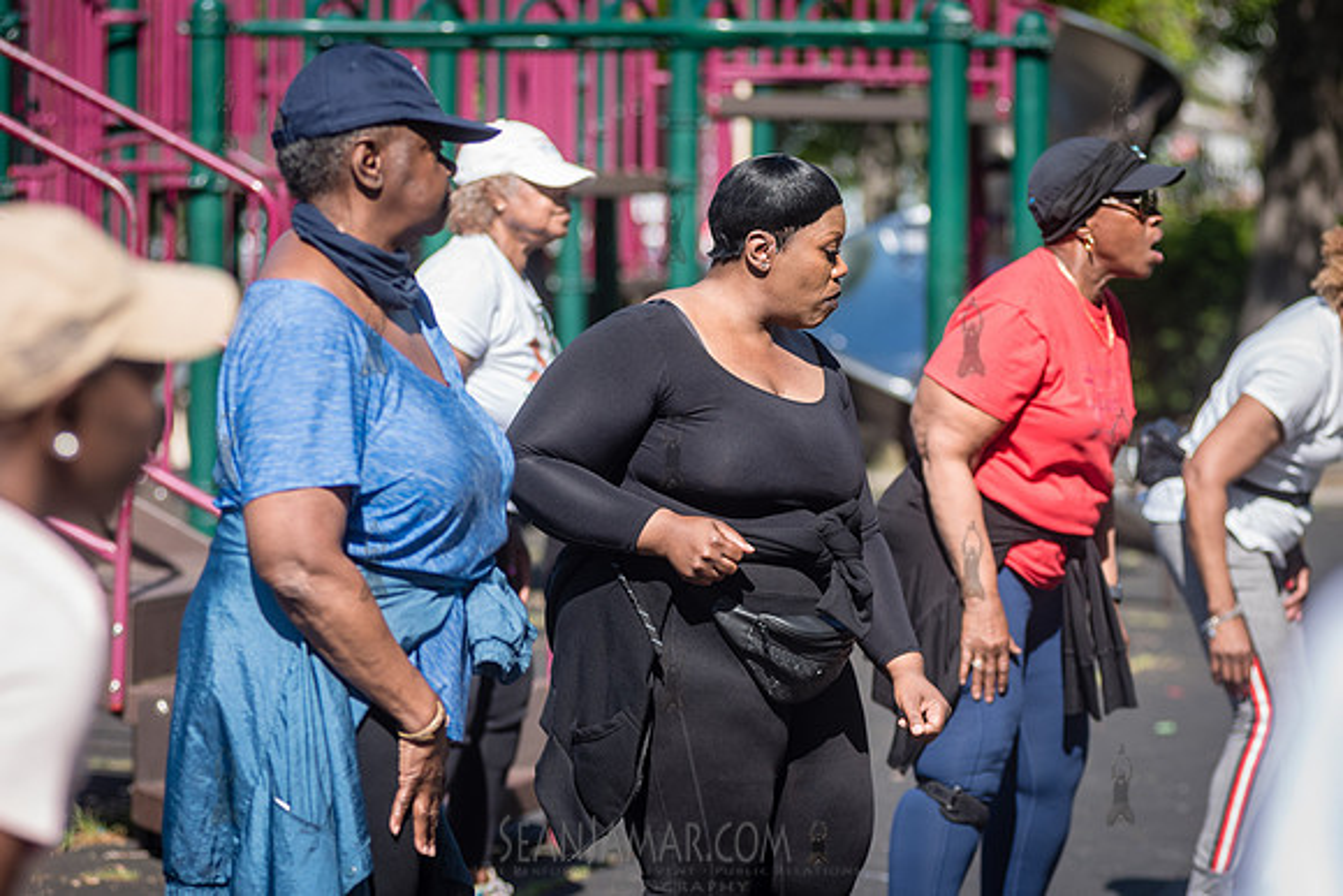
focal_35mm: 144
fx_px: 5386
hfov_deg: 14.2
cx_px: 675
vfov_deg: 9.5
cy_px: 410
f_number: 3.5
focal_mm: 120
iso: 200
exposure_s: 1/1600
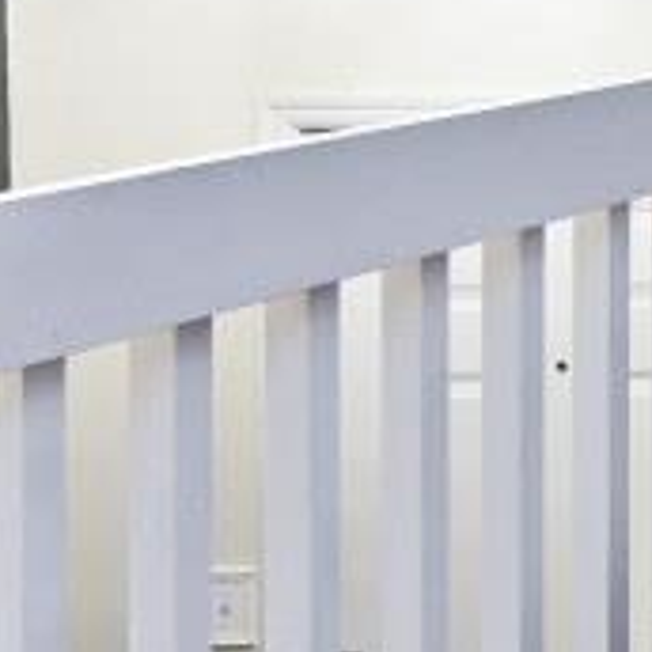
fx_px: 2216
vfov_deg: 16.0
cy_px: -163
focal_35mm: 104
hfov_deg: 10.2
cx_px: 2111
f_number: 4
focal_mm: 14
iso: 500
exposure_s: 1/60
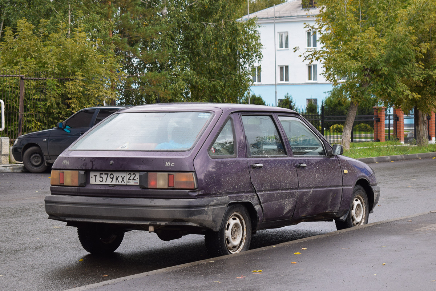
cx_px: 218
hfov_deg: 26.0
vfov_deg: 17.5
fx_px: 945
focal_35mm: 78
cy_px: 146
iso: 400
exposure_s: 1/160
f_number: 6.3
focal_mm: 52
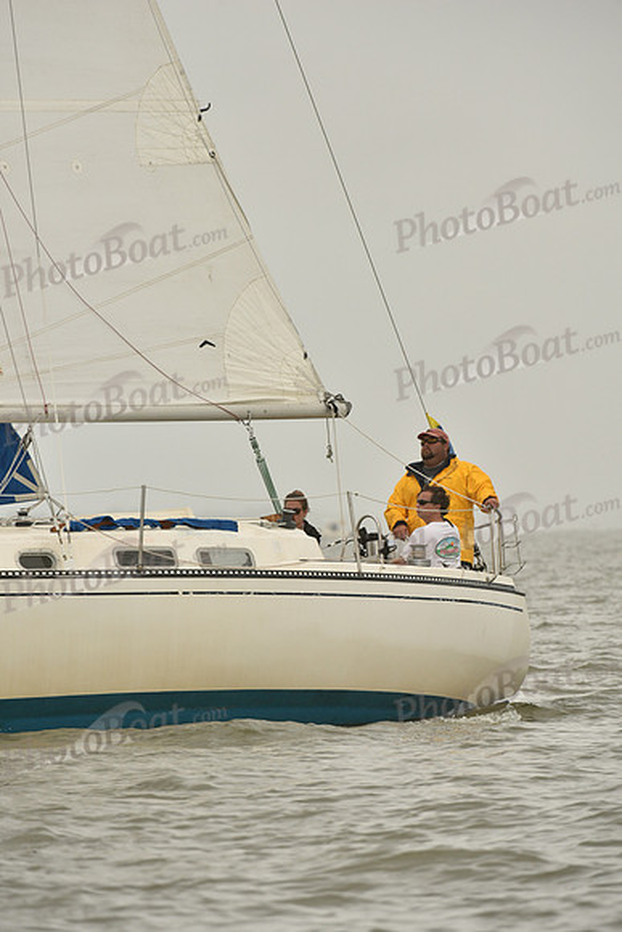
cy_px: 466
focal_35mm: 400
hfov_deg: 3.4
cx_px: 311
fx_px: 10360
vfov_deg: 5.2
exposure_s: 1/1000
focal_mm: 400
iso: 400
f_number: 9
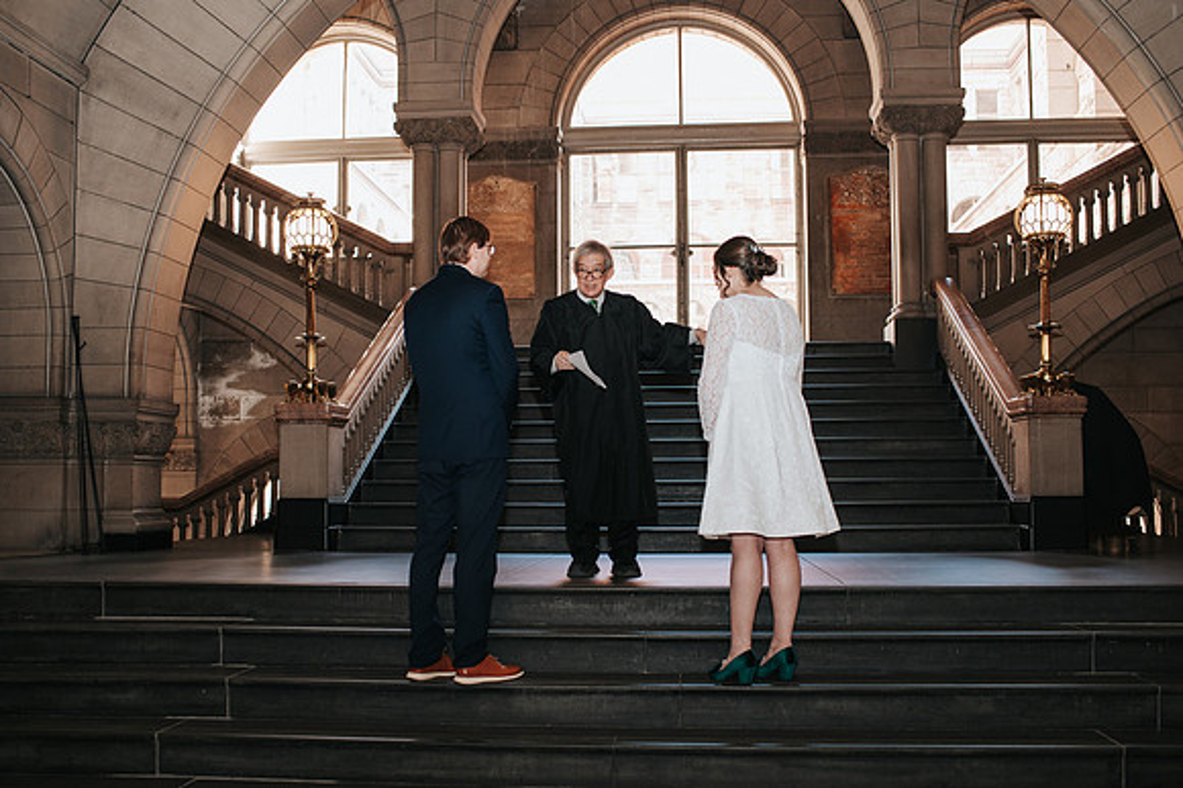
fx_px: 1234
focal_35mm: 38
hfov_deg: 51.2
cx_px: 583
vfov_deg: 35.4
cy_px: 423
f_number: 2.8
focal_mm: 35
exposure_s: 1/200
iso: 1000
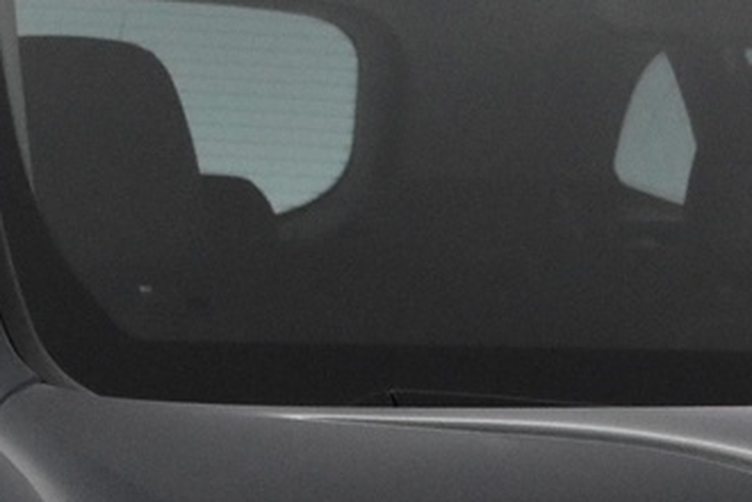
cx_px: 1307
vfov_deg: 6.2
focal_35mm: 213
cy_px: 1214
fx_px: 4458
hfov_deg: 9.2
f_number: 6.3
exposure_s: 1/160
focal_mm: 29
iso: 3200
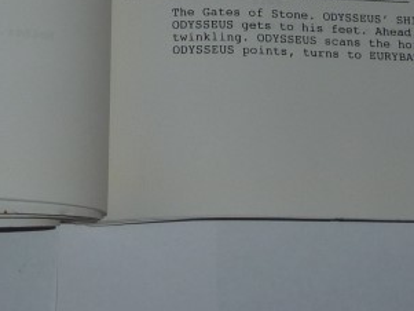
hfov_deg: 16.0
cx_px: 125
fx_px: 1472
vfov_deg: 11.5
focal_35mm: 123
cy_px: -184
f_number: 3.6
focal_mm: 6.1
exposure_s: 1/30
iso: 100
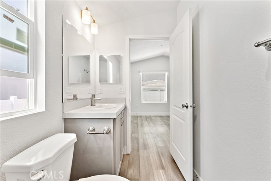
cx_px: 136
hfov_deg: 100.4
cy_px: 90
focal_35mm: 15
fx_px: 113
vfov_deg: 77.4
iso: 100
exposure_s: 1/3
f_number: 9
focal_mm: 10
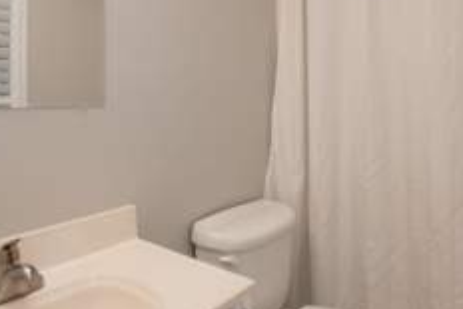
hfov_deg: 63.6
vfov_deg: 44.2
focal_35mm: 29
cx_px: 232
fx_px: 373
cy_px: 96
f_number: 8
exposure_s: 1/100
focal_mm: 14
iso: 1000
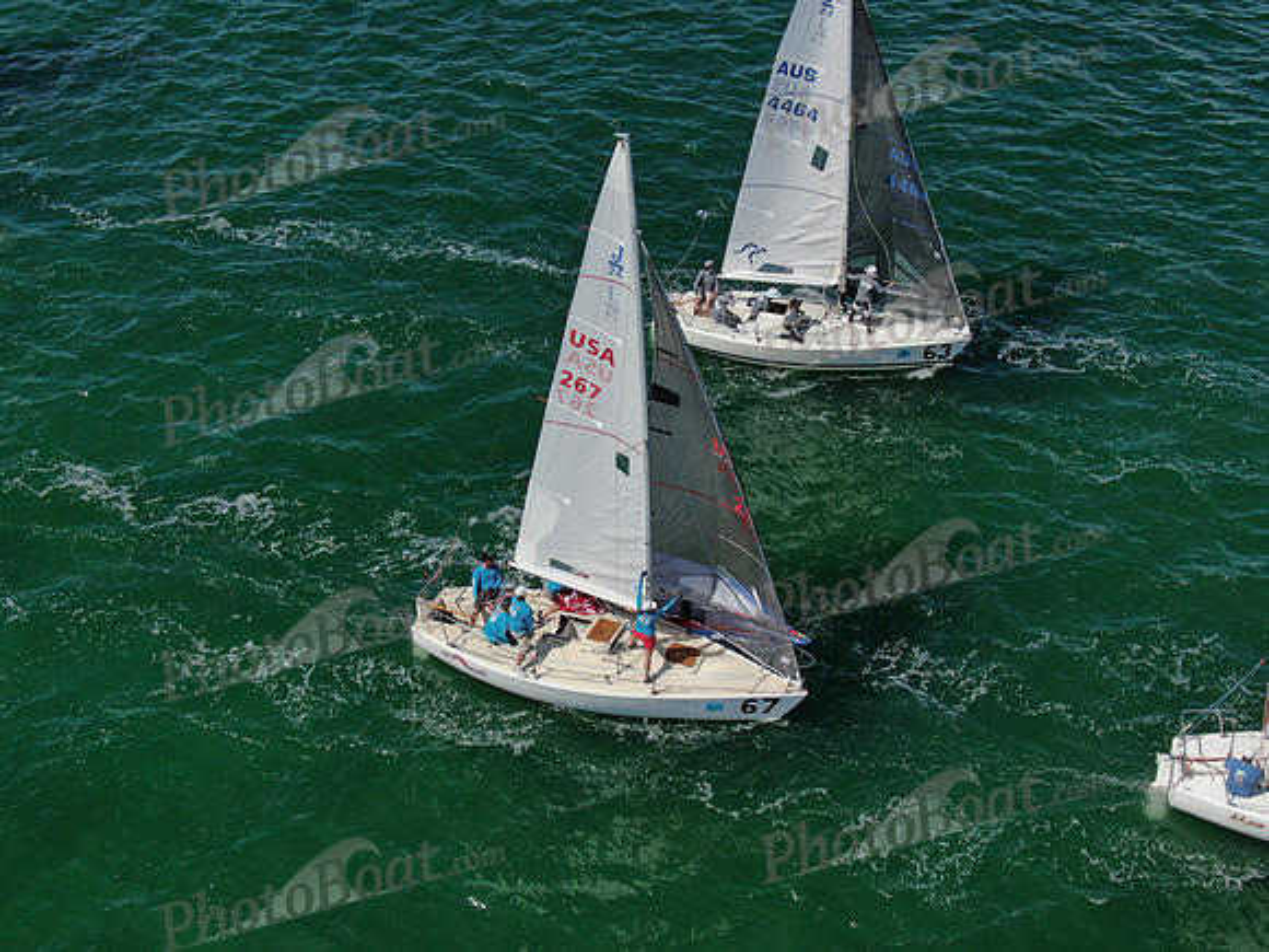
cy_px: 476
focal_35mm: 47
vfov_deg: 30.9
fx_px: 1723
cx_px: 634
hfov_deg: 40.4
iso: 100
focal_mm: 8.42
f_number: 3.8
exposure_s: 1/1600
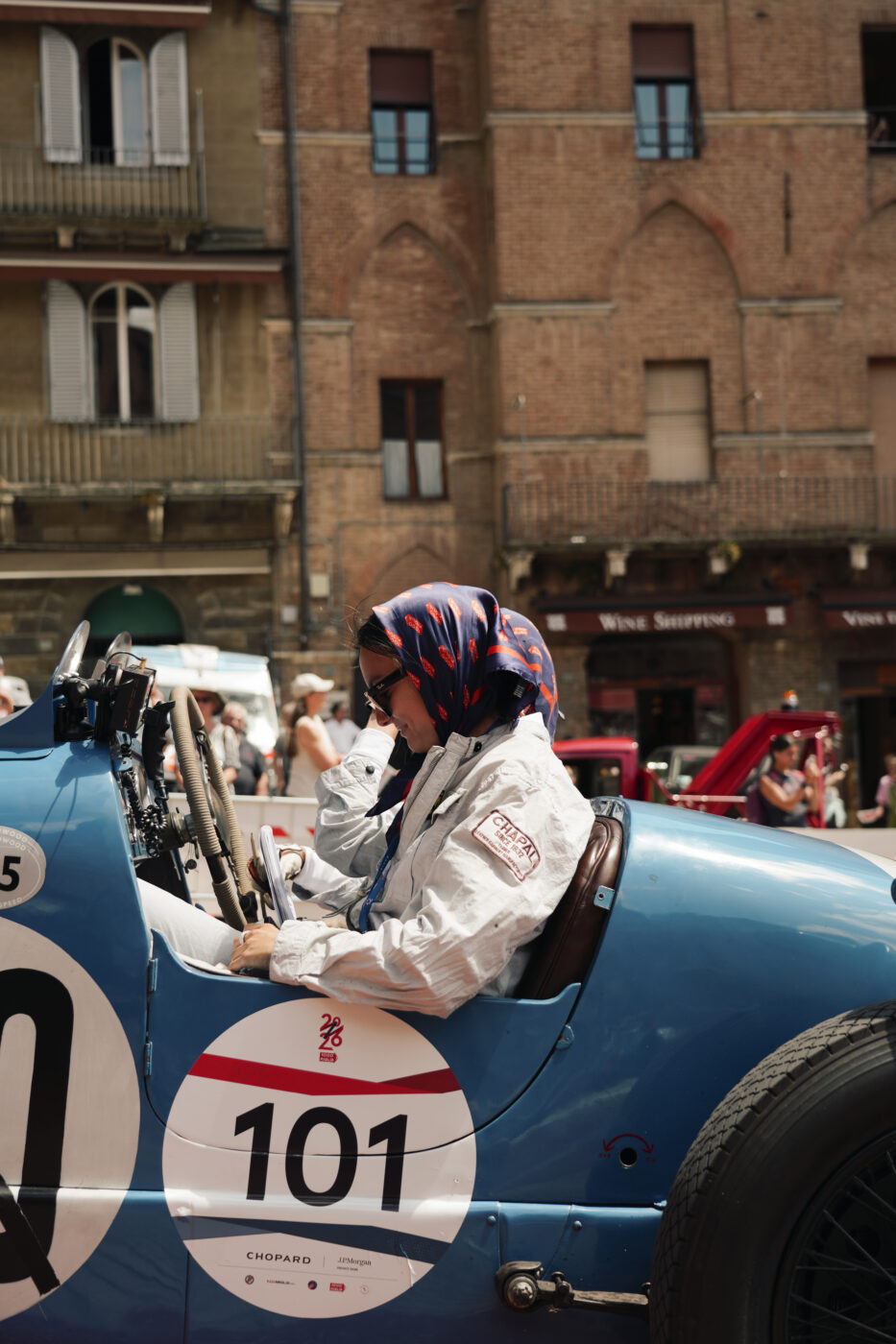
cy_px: 672
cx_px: 448
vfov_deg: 45.4
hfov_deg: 31.2
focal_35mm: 43
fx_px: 1606
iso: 100
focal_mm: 43
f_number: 4
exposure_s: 1/400
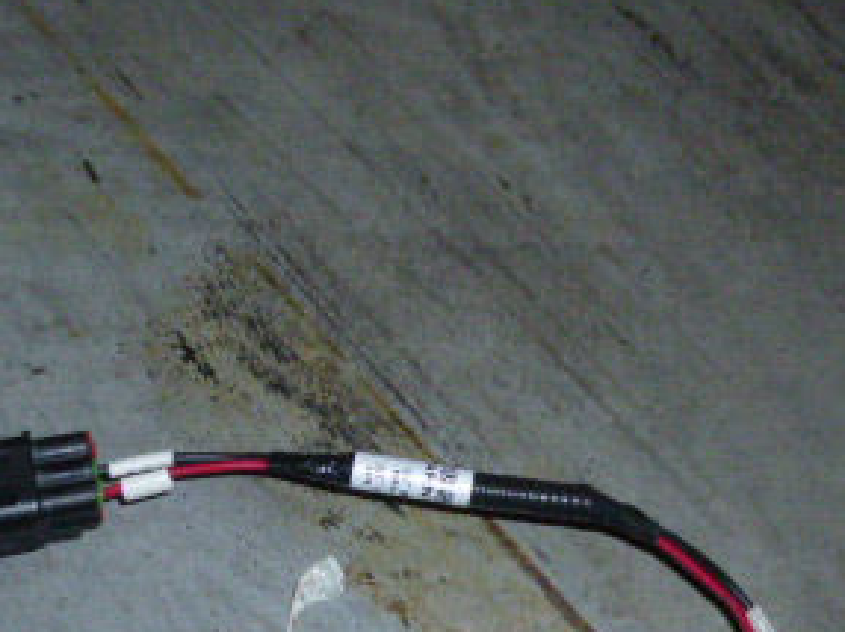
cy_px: 526
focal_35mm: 56
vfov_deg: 25.5
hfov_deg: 34.1
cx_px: 281
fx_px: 1366
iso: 400
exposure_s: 1/250
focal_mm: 4.5
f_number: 3.1
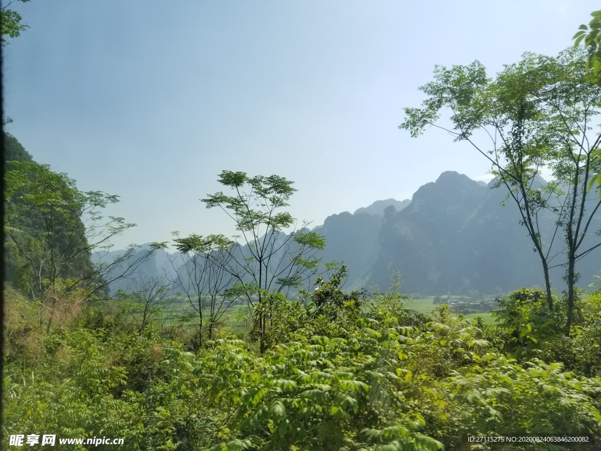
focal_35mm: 26
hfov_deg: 67.3
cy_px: 226
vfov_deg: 53.1
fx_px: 451
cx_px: 300
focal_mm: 4.25
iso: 50
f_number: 1.7
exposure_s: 1/420
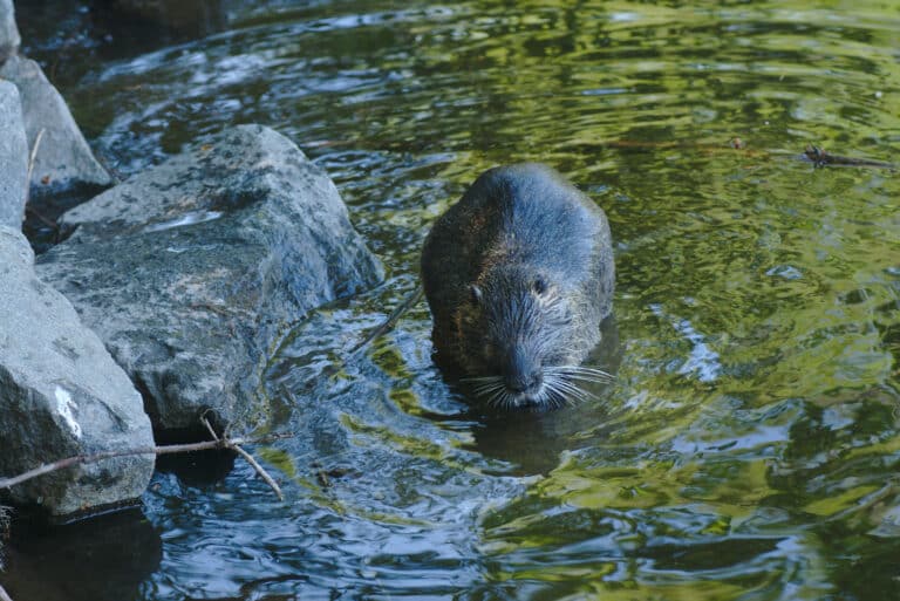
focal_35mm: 135
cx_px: 450
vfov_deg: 10.2
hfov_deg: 15.2
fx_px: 3377
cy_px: 300
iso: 400
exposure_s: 1/60
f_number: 5.6
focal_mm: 90
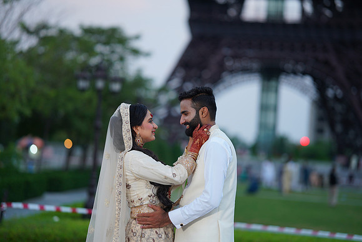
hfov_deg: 23.9
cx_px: 181
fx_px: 855
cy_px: 121
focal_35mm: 85
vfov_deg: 16.1
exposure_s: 1/200
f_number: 1.4
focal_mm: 85
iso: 200
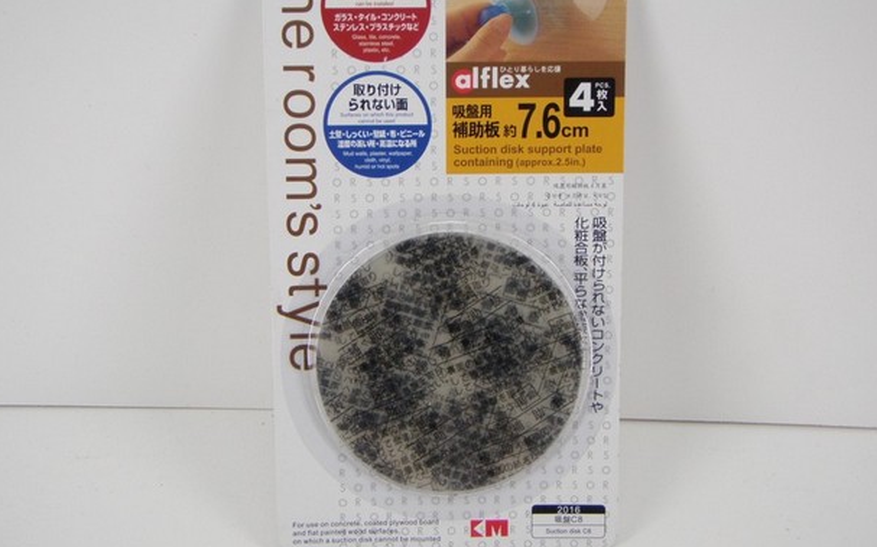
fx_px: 1362
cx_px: 442
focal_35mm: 57
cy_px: 251
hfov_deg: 35.7
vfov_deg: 22.7
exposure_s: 1/40
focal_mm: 9.13
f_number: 4
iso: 160
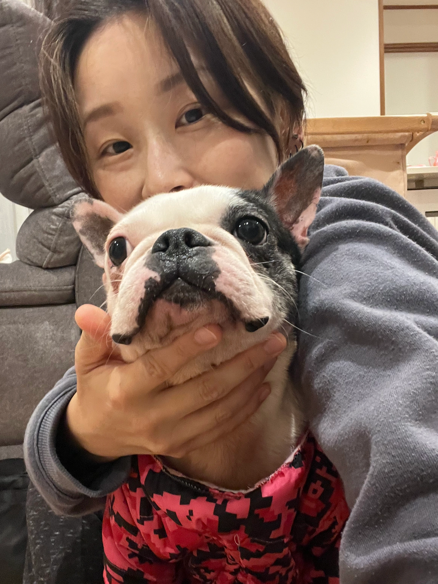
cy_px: 292
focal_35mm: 30
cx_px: 219
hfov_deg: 46.8
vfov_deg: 60.0
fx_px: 506
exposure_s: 1/25
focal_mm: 2.71
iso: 320
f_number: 2.2
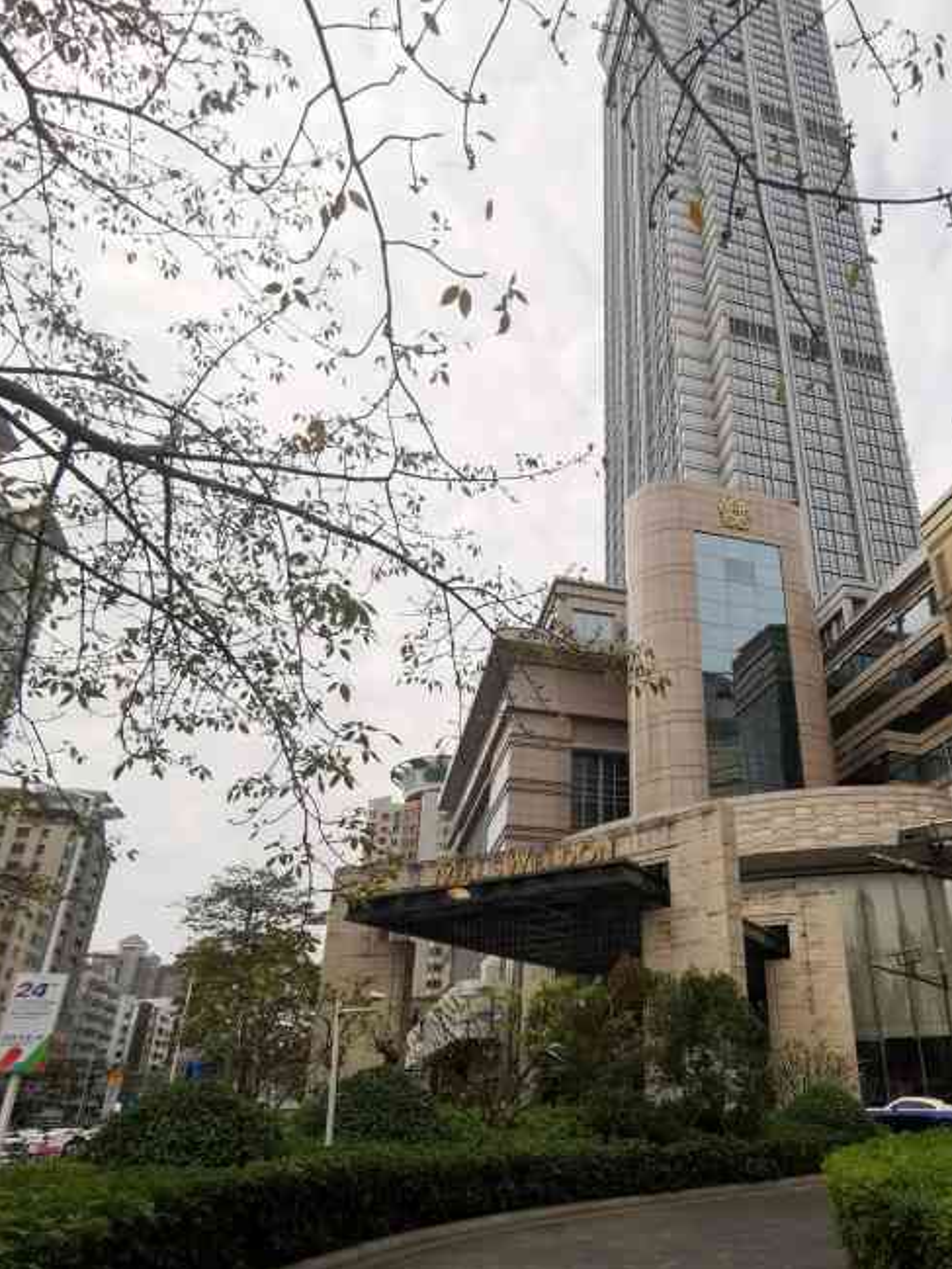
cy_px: 722
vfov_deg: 73.5
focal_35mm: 23
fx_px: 843
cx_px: 635
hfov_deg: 57.6
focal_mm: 2.35
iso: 50
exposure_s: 1/2000
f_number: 2.2
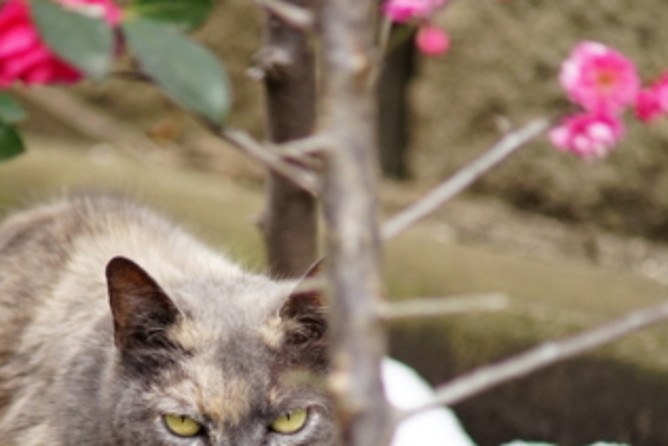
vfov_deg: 3.8
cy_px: 415
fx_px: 6757
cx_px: 241
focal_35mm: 364
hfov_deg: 5.7
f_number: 4
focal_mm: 180
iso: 800
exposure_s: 1/400
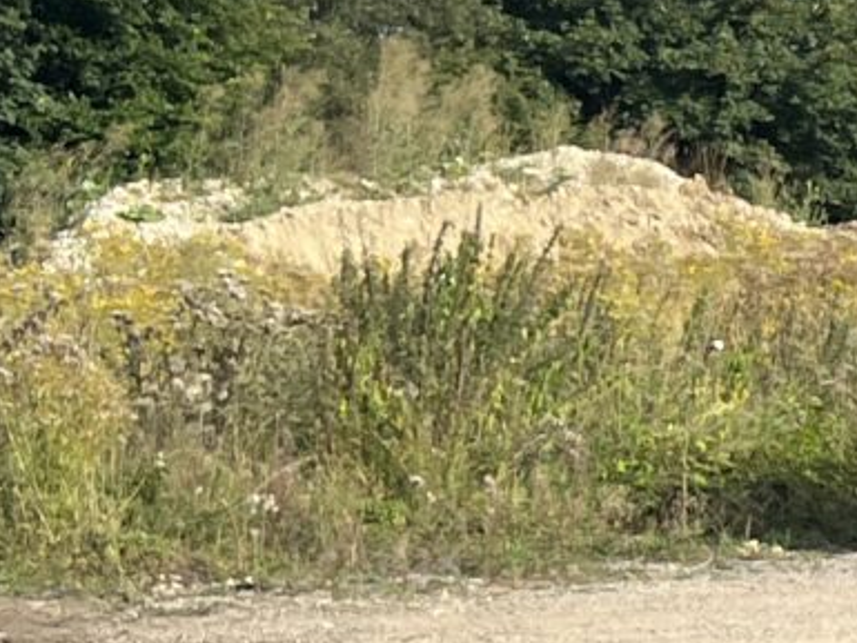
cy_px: 416
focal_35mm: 173
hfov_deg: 10.0
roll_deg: +2.8
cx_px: 2079
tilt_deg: +0.9
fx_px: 4284
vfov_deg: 8.6
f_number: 1.5
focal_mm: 5.7
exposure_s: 1/2632
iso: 50
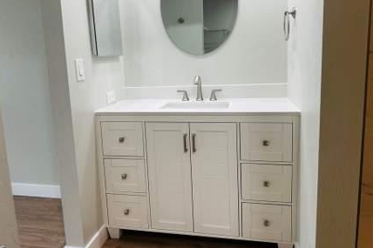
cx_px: 176
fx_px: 290
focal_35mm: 28
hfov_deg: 65.4
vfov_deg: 46.1
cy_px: 100
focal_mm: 6.86
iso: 160
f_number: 1.78
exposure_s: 1/120
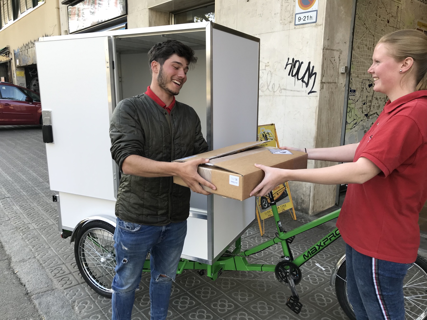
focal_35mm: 28
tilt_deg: -13.2
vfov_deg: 49.7
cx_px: 214
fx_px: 345
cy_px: 160
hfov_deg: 63.4
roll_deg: +0.2
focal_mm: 3.99
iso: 20
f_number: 1.8
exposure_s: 1/127
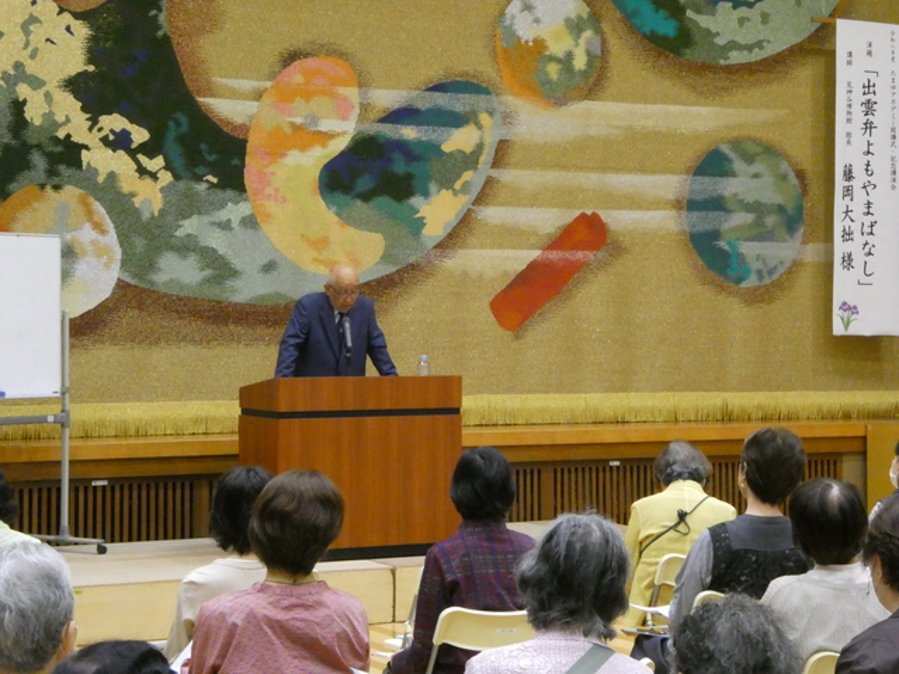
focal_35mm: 79
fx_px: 2052
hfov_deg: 24.7
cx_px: 450
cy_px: 337
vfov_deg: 18.7
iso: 1600
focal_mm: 14.1
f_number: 8
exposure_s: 1/40
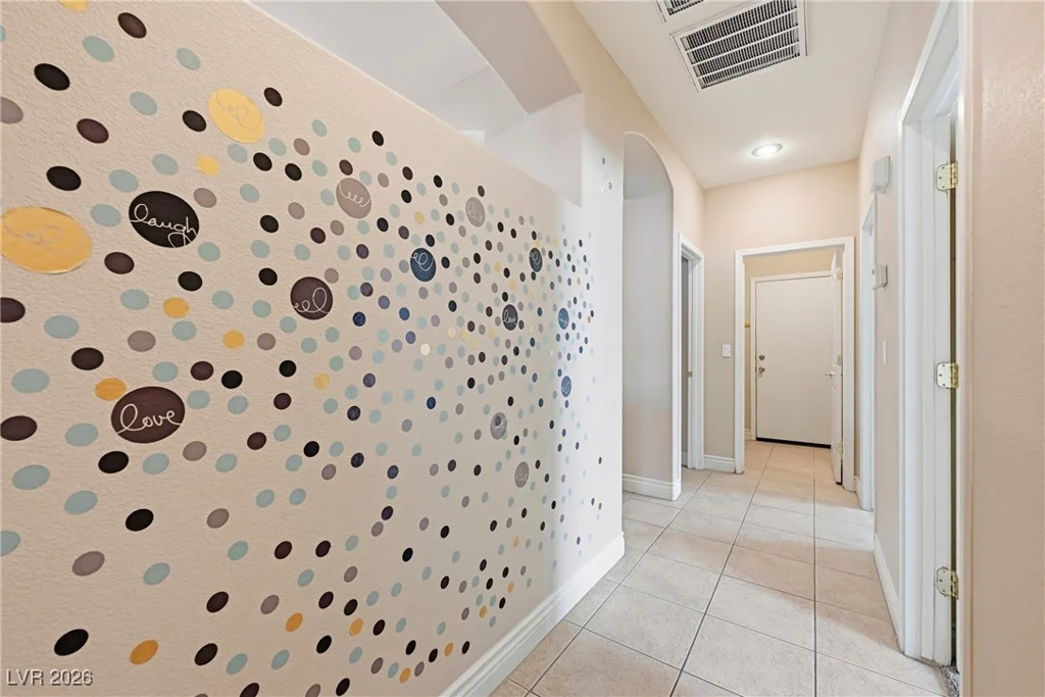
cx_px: 522
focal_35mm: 14
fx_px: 406
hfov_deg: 104.2
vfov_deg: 81.2
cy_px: 348
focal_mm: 14
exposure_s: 1/100
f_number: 9
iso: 1250
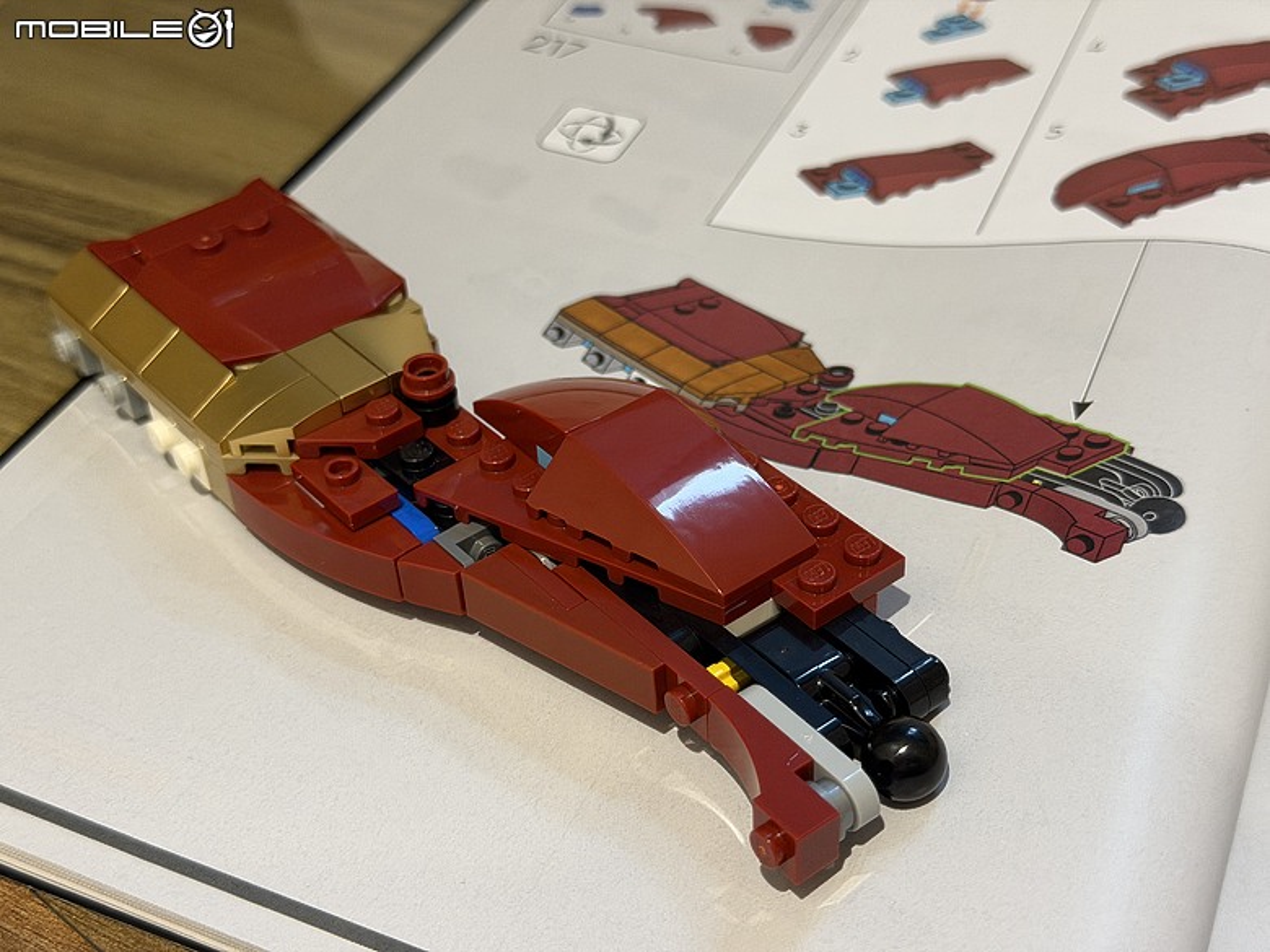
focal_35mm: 48
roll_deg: +3.4
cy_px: 476
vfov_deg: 30.3
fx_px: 1761
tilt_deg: -41.9
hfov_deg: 39.7
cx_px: 635
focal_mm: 6.76
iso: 250
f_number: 1.78
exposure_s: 1/60
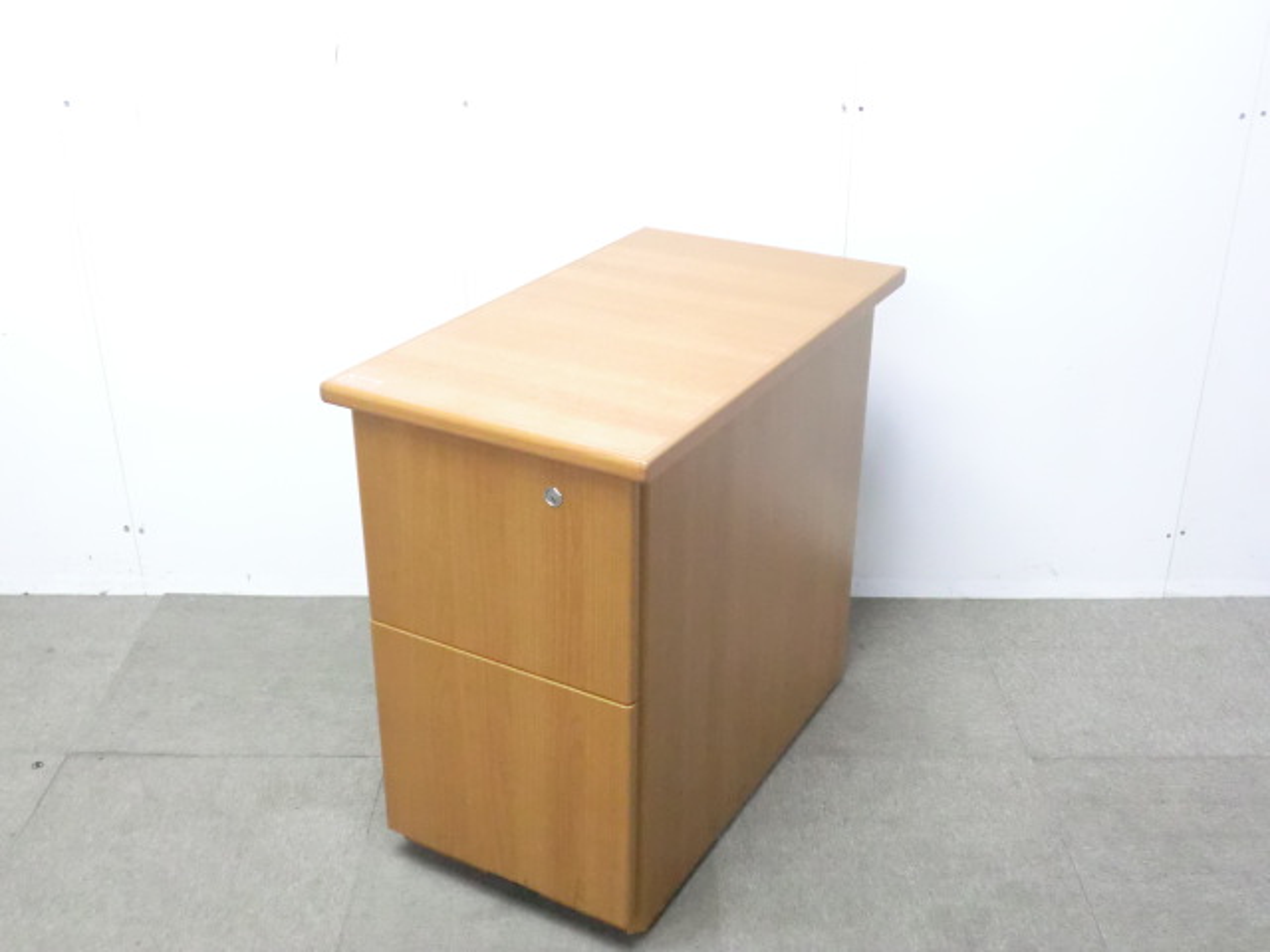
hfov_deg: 49.0
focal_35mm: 38
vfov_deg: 37.7
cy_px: 476
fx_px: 1394
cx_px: 635
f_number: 3.9
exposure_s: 1/20
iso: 800
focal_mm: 6.9
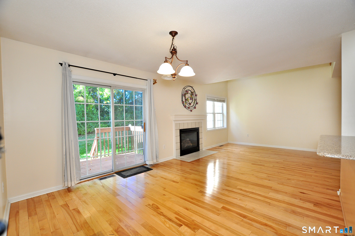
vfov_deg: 77.2
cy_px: 118
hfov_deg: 100.5
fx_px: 148
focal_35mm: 15
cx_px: 178
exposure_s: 1/60
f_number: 5
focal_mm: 10
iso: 320
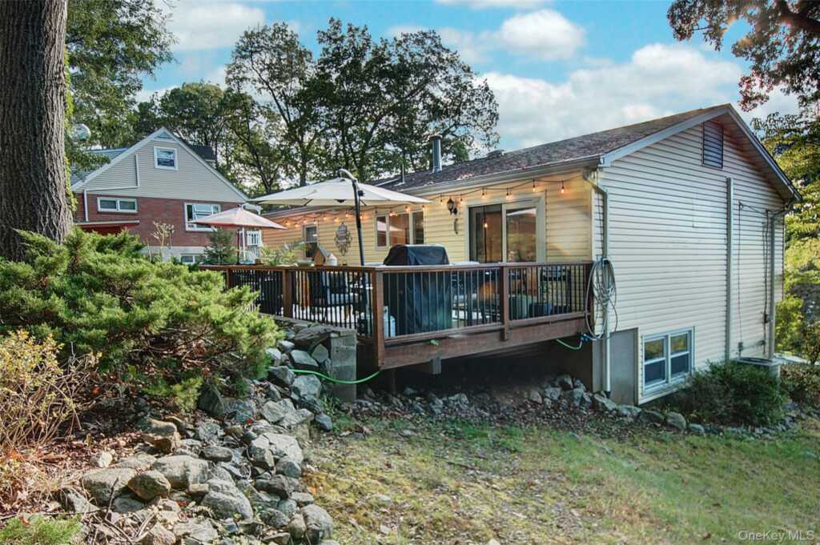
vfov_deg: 59.4
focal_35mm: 21
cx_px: 410
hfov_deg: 81.2
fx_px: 478
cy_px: 272
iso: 200
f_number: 14
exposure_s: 1/50
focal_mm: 14
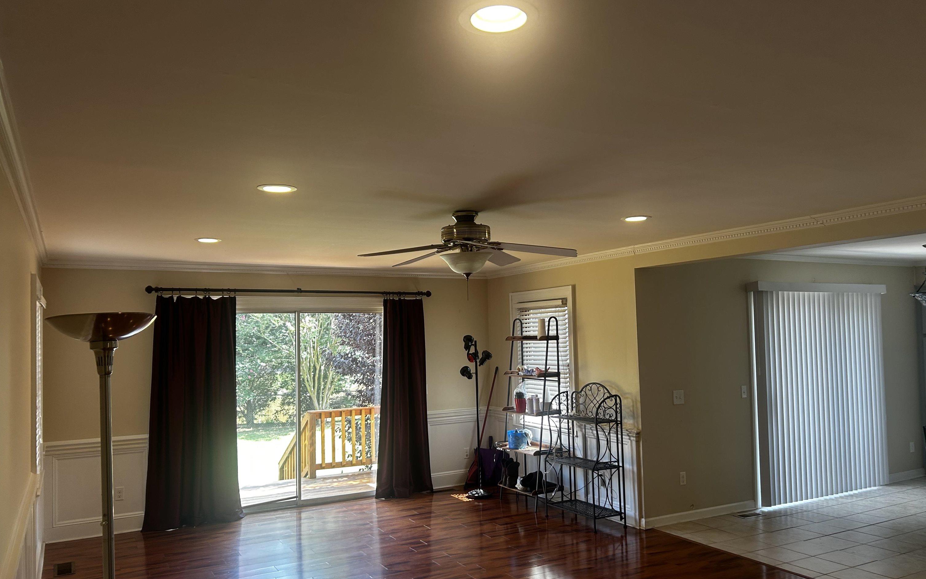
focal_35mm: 28
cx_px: 466
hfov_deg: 66.5
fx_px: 707
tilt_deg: +1.5
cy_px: 308
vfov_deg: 44.5
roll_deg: +1.0
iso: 80
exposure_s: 1/120
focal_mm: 5.7
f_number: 1.5
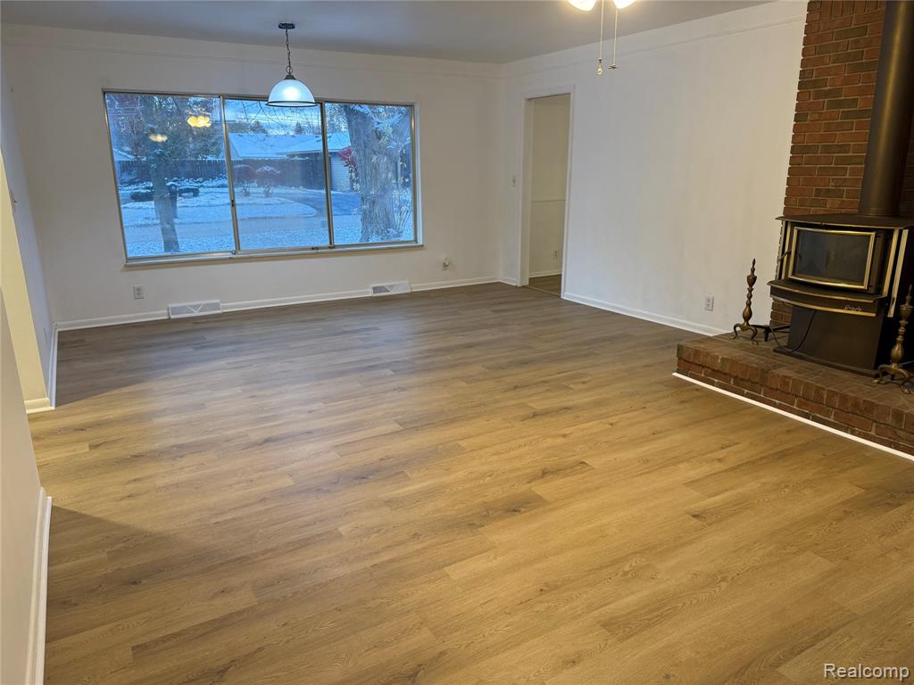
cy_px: 342
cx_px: 457
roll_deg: +0.4
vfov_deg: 56.8
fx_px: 634
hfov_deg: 71.6
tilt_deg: -15.0
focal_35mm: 24
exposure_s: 1/60
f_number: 1.78
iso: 160
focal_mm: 6.76
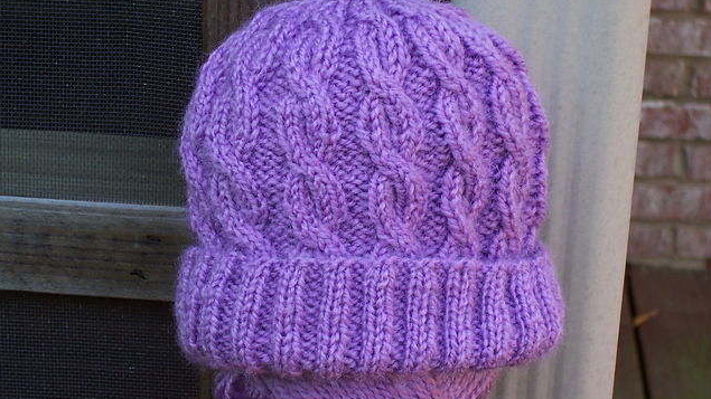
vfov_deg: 10.8
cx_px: 356
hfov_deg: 19.1
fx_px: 2111
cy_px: 227
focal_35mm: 112
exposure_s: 1/125
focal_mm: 16.8
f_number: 4.6
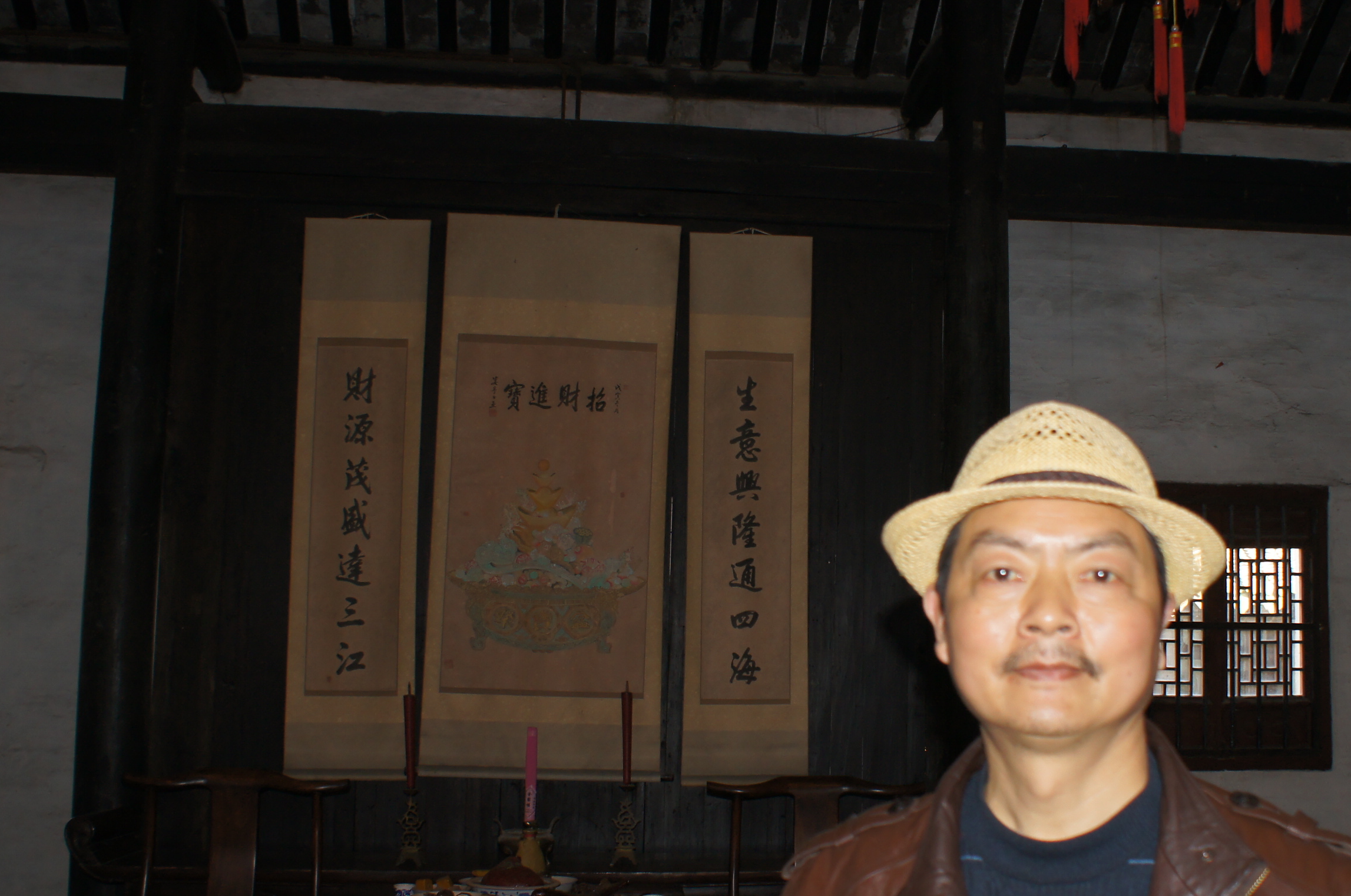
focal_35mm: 42
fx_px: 1574
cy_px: 486
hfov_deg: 46.1
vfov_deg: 31.8
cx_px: 846
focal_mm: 18
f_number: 4
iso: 400
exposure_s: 1/60
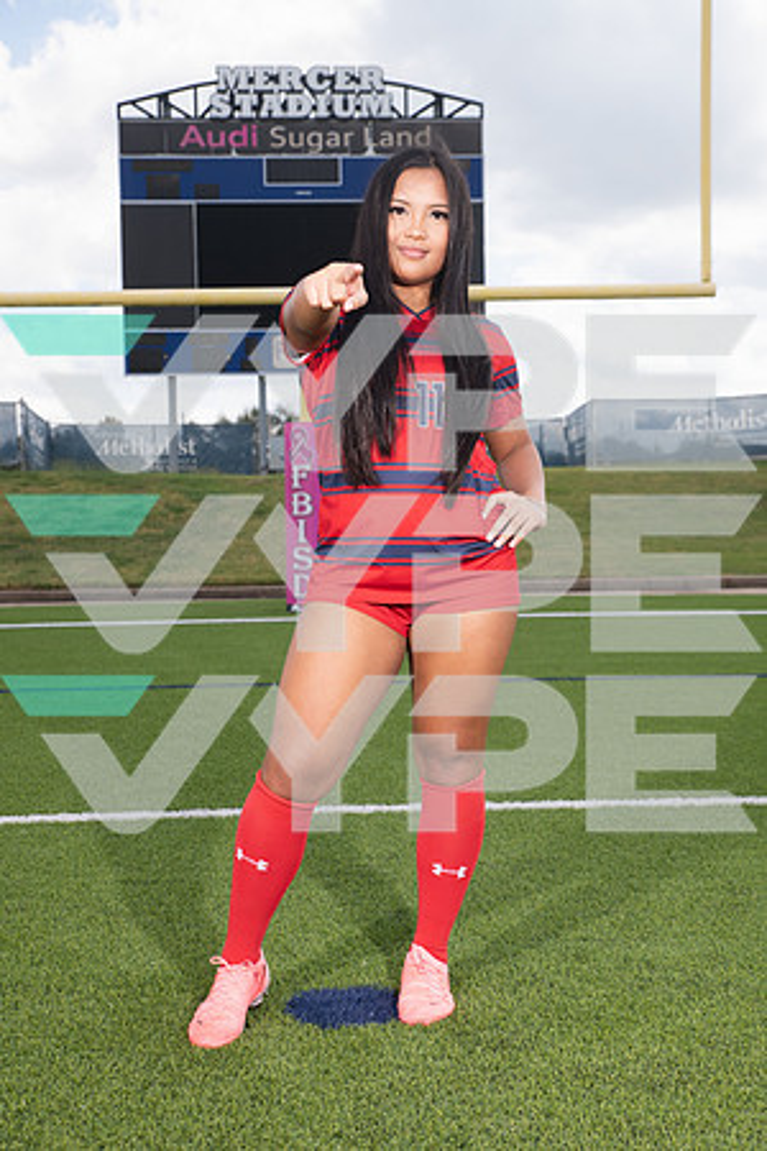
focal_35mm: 48
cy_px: 576
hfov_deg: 28.1
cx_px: 384
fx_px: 1534
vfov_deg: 41.1
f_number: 7.1
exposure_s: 1/320
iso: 125
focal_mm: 48
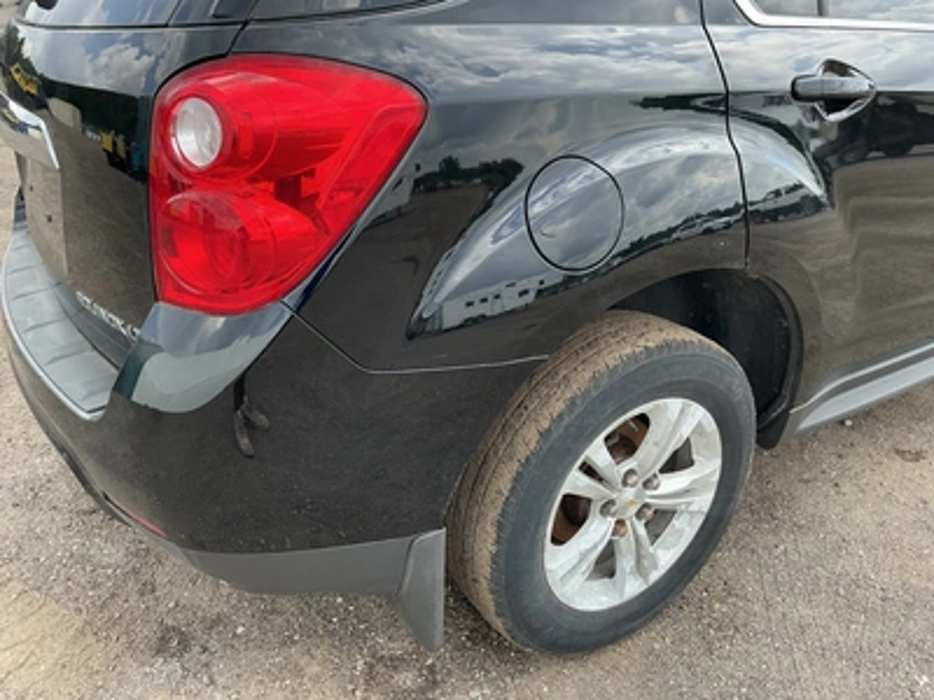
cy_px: 350
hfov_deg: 63.4
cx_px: 467
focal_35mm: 28
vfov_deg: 49.7
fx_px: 755
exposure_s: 1/245
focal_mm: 3
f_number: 1.8
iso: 25
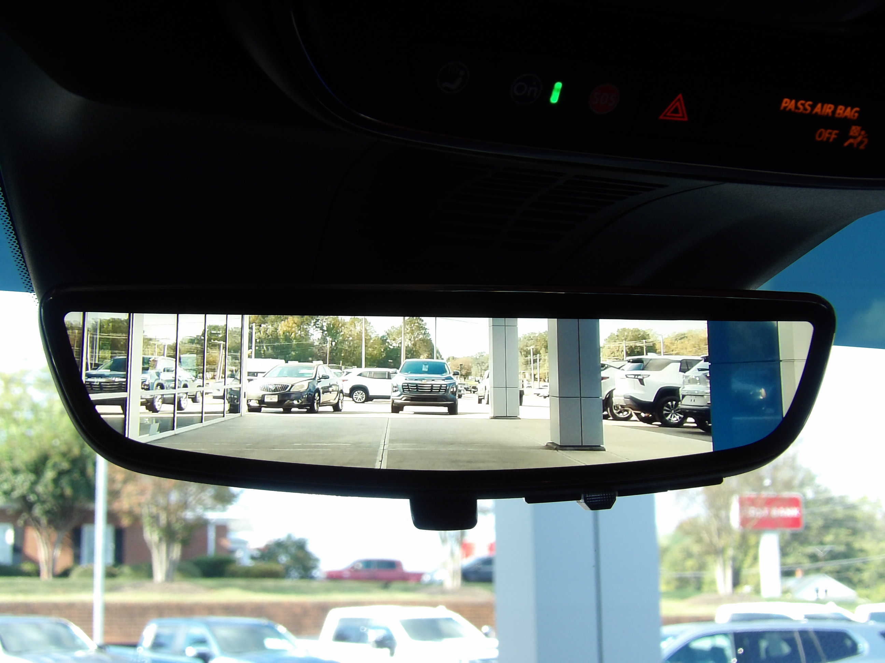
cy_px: 332
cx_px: 442
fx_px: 1585
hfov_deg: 31.2
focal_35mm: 62
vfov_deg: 23.7
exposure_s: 1/81
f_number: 4
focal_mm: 11.1
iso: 100
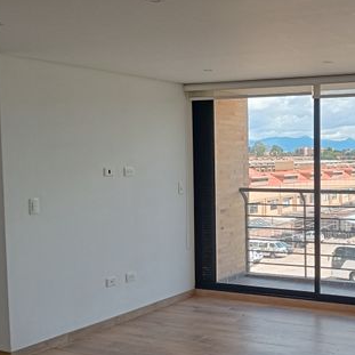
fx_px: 615
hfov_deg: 31.0
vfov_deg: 32.2
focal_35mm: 53
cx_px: 307
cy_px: 200
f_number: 1.8
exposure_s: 1/1730
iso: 100
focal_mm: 3.98
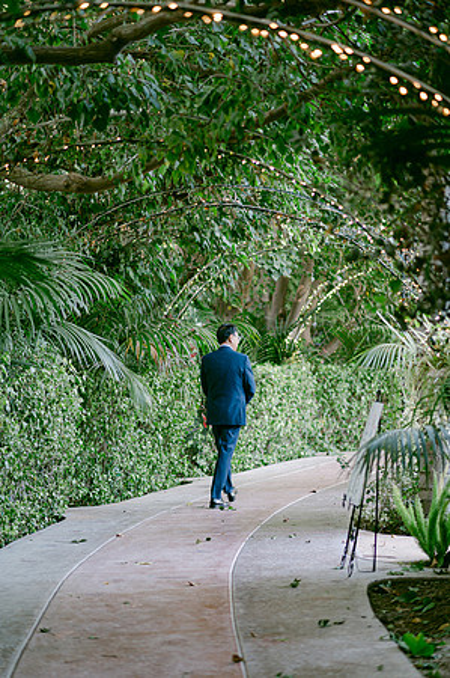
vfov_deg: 23.9
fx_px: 1597
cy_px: 339
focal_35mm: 85
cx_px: 225
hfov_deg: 16.0
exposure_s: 1/100
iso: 400
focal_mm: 85
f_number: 1.8
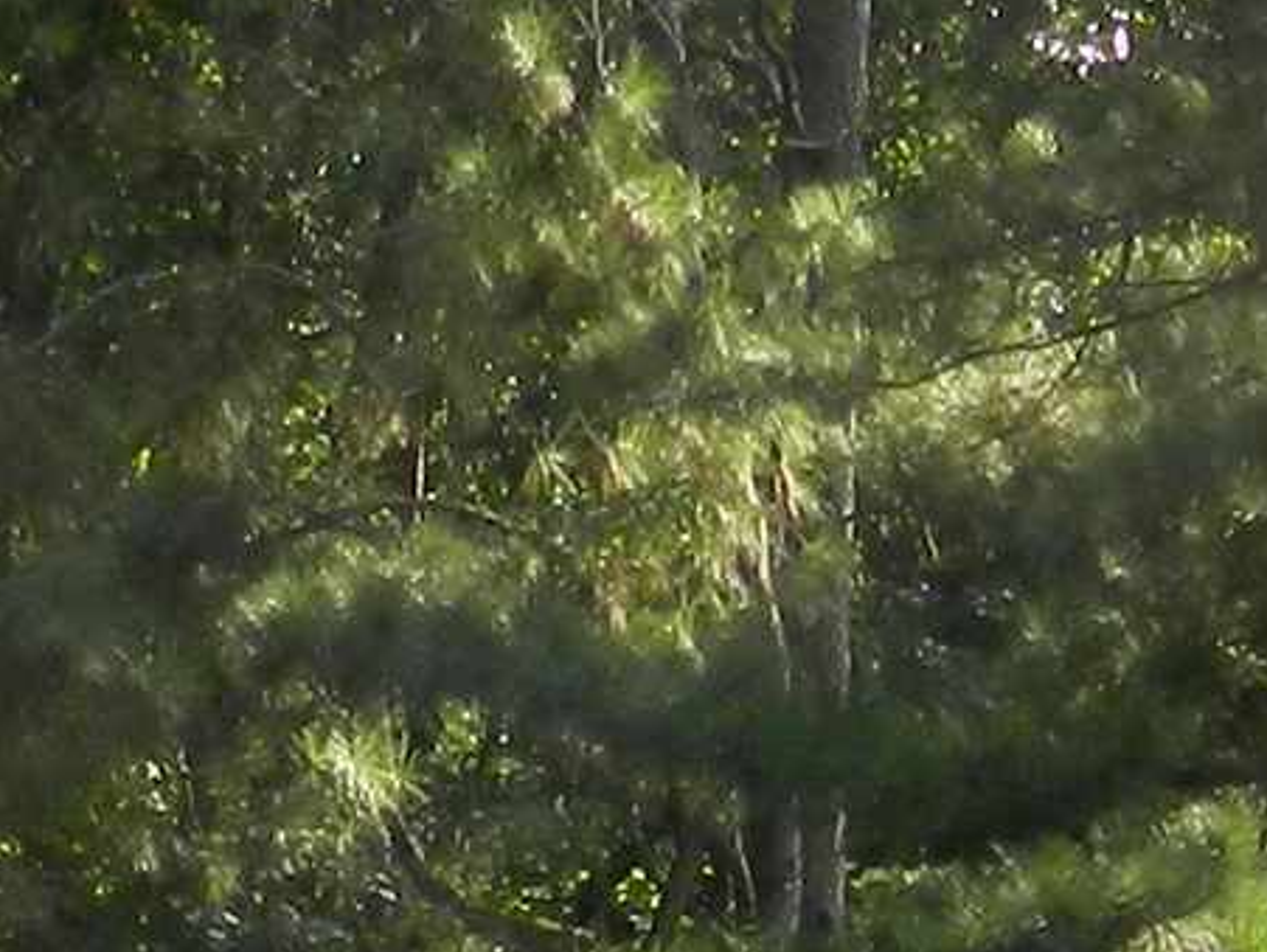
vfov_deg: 4.6
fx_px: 11465
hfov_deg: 6.3
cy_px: 2848
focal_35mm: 313
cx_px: 671
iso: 160
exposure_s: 1/125
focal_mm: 8.1
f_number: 4.2
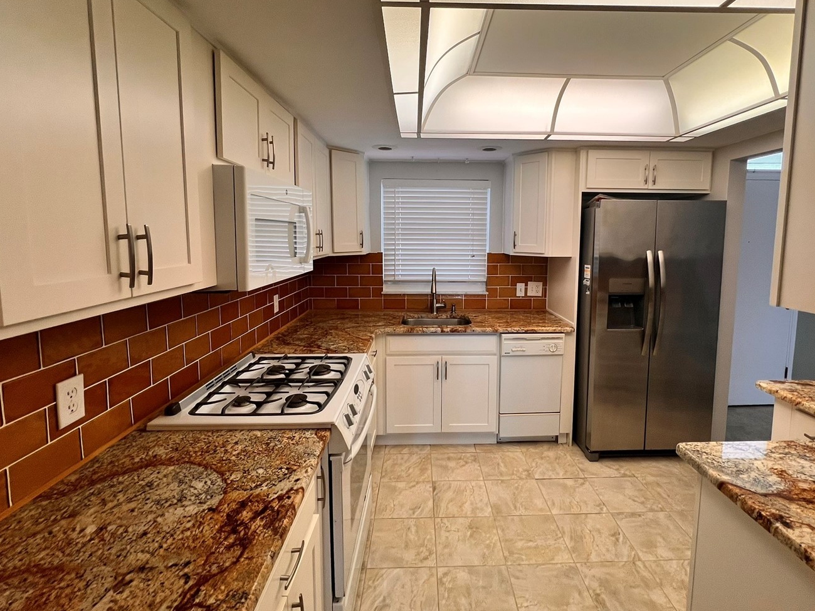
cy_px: 278
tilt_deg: -6.2
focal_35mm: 16
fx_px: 377
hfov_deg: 94.3
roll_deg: -0.5
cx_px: 438
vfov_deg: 77.9
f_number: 1.8
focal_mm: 1.57
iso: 125
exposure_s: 1/120
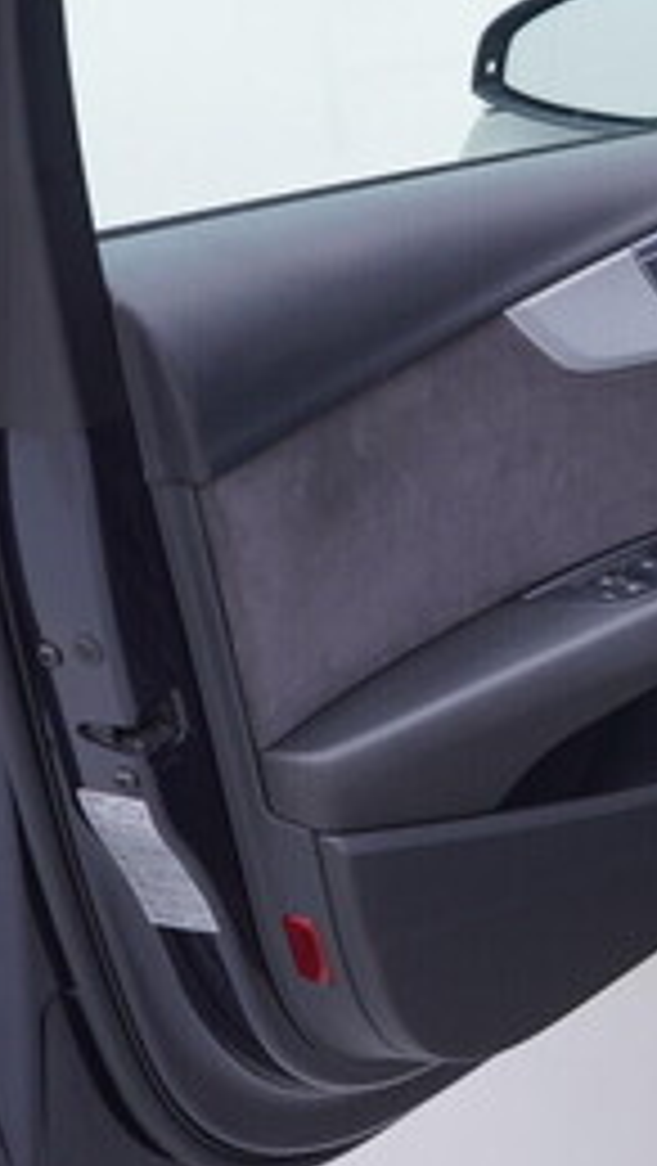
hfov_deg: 14.0
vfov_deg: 26.3
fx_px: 2474
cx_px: 1048
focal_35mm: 80
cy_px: 353
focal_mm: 24
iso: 125
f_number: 3.2
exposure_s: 1/50
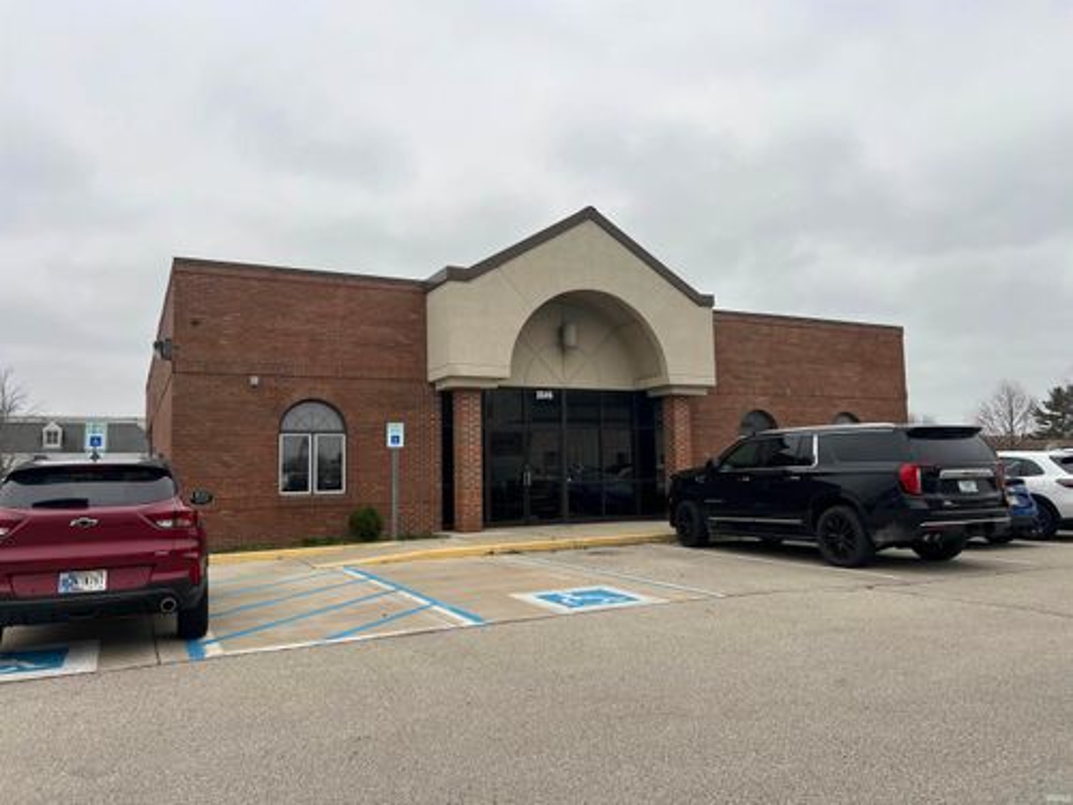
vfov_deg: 53.1
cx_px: 536
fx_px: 806
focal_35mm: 26
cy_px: 402
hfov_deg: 67.3
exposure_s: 1/558
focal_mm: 5.7
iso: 50
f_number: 1.5
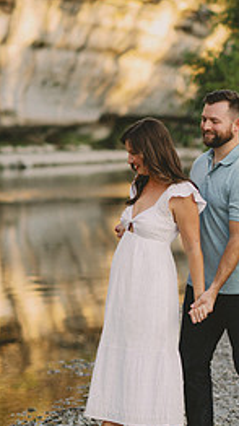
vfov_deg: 14.1
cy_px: 244
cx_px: 174
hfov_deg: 7.9
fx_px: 1727
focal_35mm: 153
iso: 125
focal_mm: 85
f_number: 2.5
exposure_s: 1/800
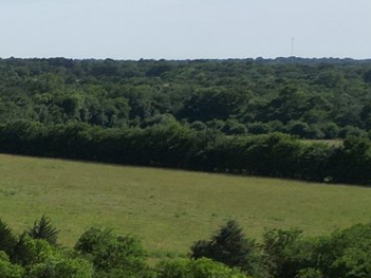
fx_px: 1500
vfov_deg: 10.5
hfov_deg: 10.5
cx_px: -695
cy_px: 240
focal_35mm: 140
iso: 100
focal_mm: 6.72
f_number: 1.7
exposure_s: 1/3200
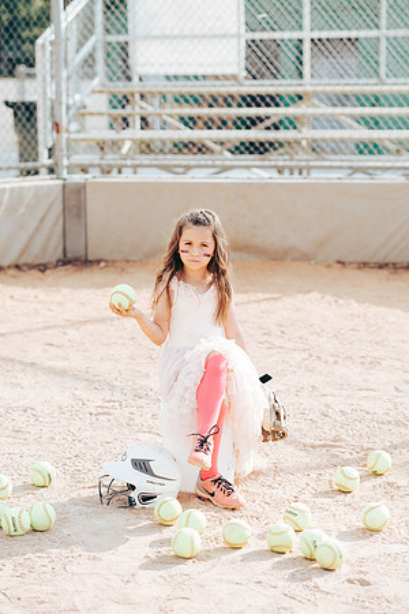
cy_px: 307
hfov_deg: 16.1
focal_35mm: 85
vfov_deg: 23.9
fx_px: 1448
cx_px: 204
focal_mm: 85
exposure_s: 1/1000
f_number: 2.8
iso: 160
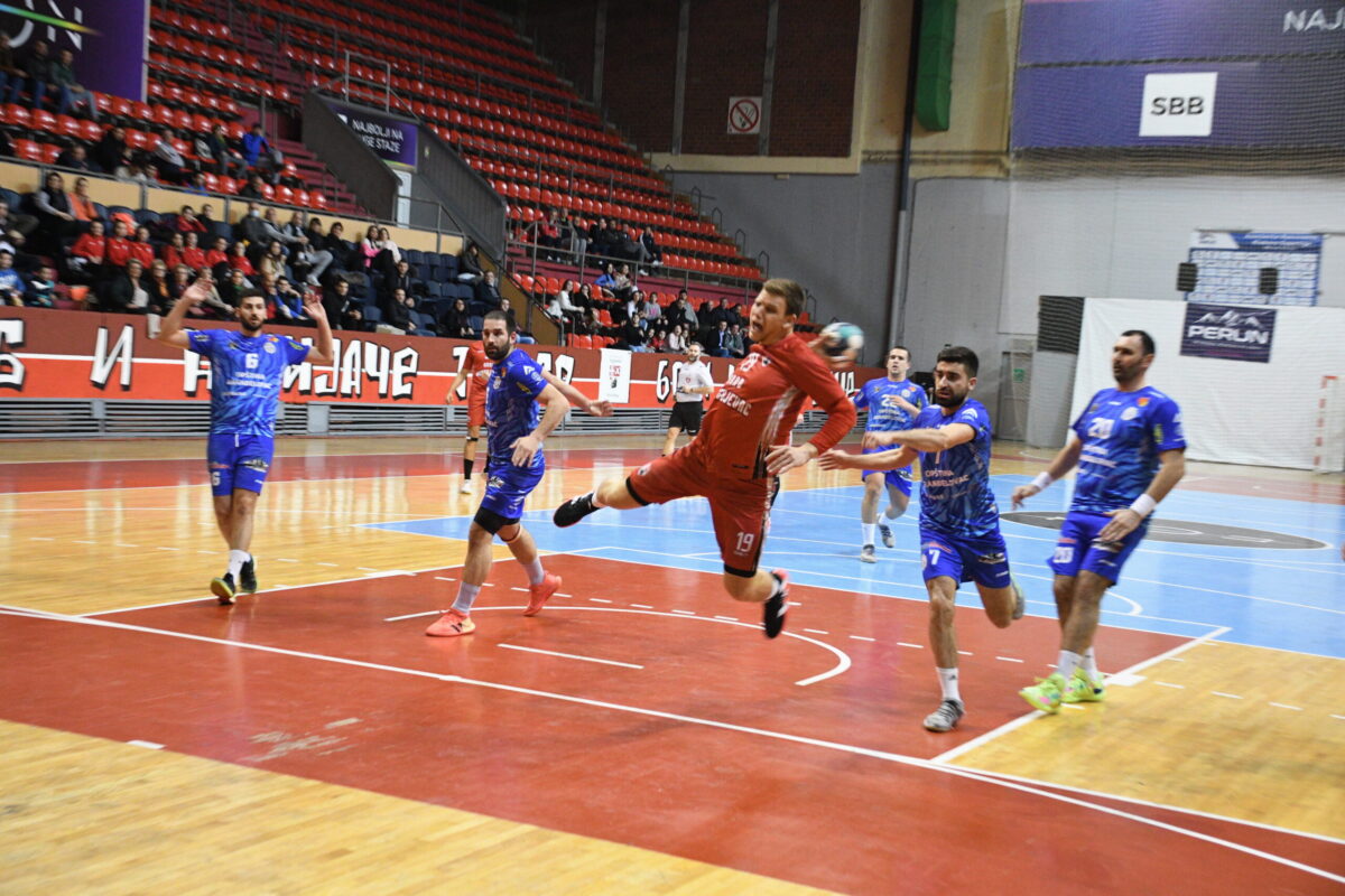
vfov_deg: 23.8
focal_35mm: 57
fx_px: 2129
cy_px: 448
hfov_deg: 35.1
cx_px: 672
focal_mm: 38
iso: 4000
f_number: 4.5
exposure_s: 1/200
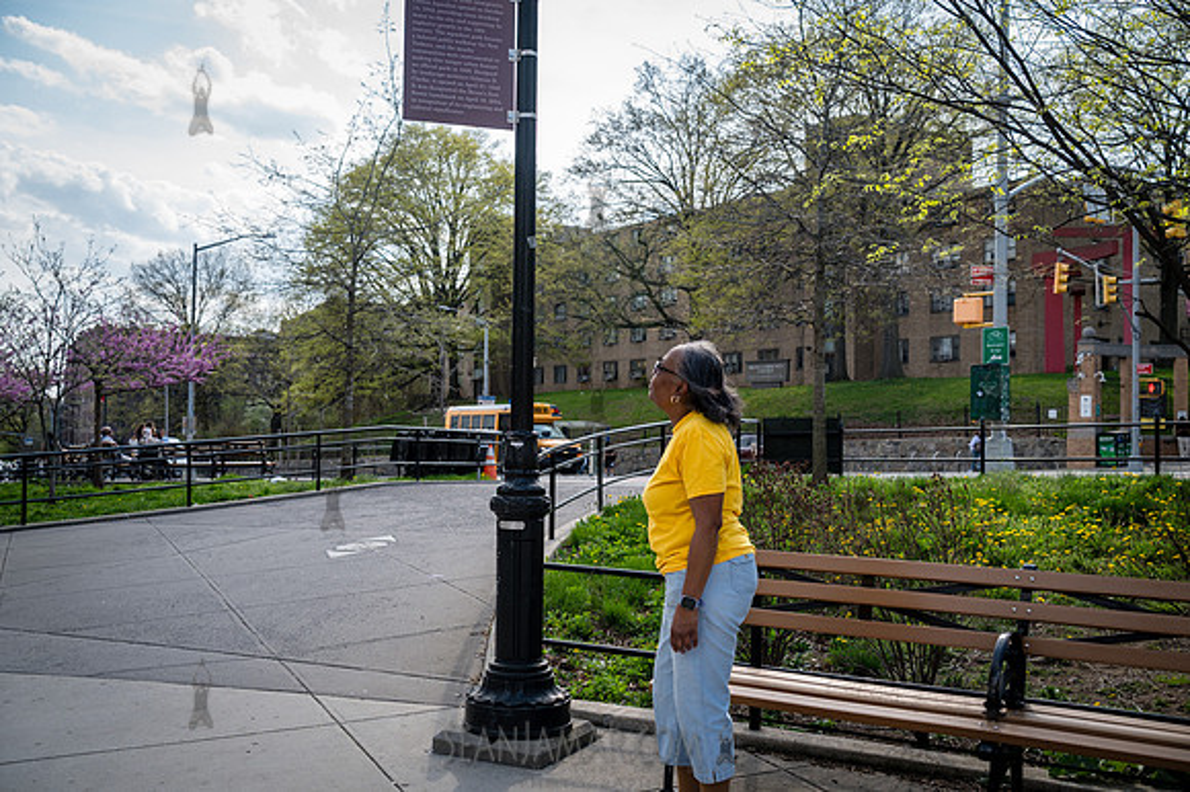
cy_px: 396
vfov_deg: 37.8
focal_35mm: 35
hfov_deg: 54.5
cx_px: 595
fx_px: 1156
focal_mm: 35
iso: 100
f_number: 4.5
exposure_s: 1/400
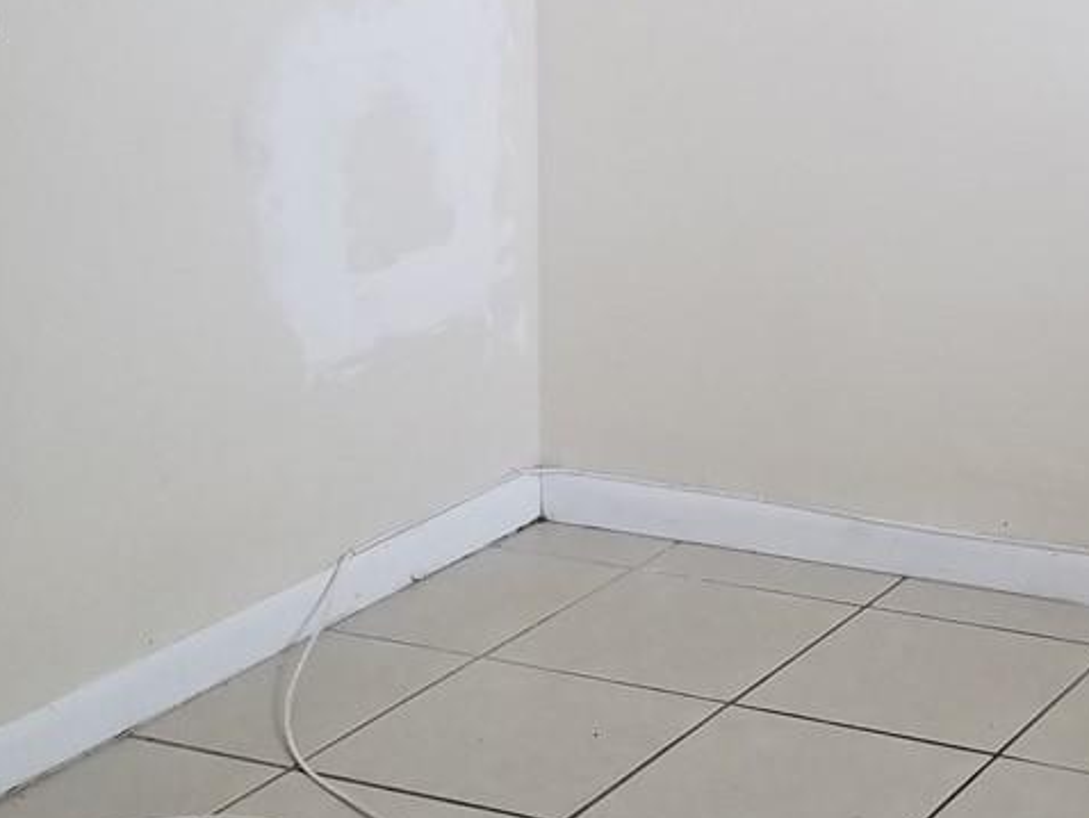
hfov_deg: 21.7
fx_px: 2738
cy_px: 27
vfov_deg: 16.7
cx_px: 1084
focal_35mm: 87
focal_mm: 4.2
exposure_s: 1/60
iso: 100
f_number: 1.7
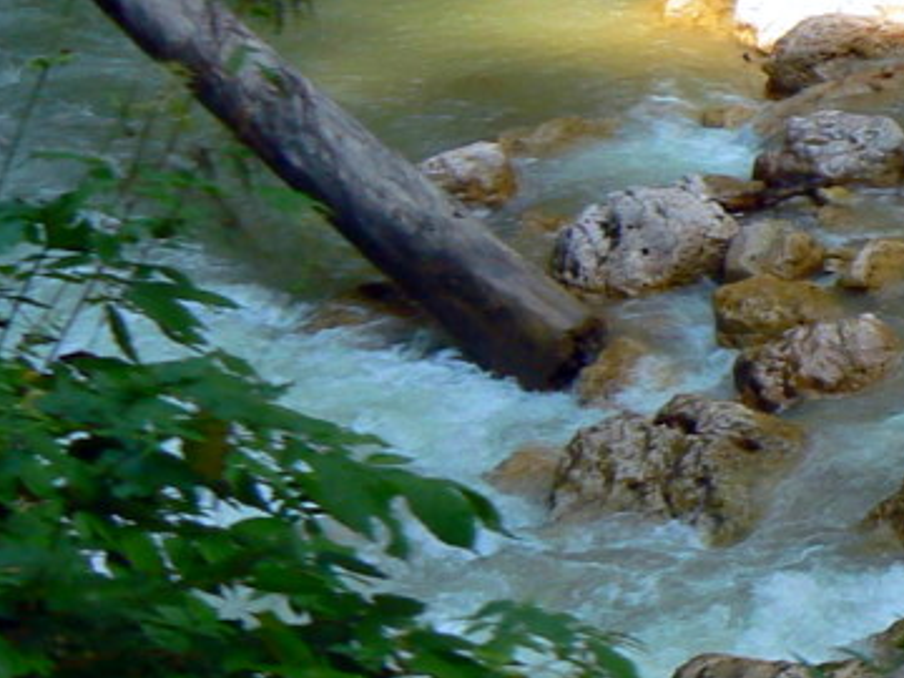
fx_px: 3343
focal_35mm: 128
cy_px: 218
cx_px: 1507
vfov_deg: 11.6
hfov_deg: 14.0
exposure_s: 1/200
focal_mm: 6
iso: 80
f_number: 5.6
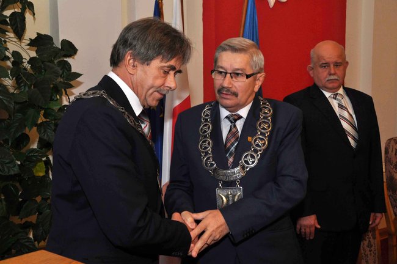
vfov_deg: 30.8
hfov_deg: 45.0
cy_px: 132
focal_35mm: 44
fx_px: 479
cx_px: 198
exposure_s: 1/60
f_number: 14
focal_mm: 29
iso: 1000
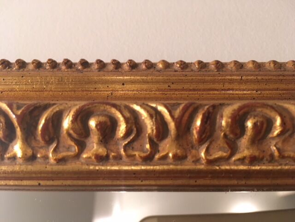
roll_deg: -1.6
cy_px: 111
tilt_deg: +25.3
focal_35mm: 29
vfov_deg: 48.2
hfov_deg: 61.7
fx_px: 247
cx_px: 148
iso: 125
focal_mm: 4.15
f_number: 2.2
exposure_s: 1/33
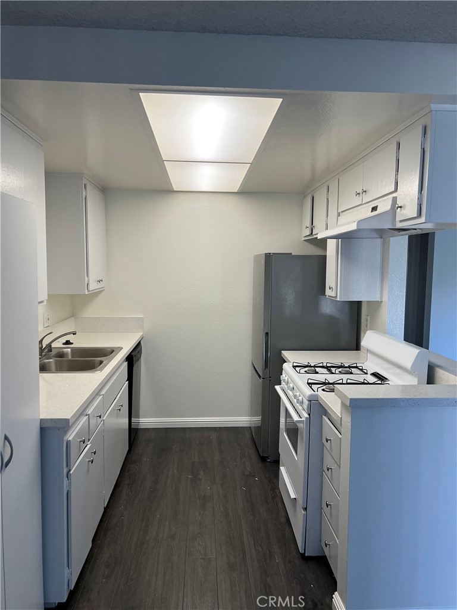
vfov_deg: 67.3
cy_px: 305
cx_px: 228
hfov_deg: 53.1
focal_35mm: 26
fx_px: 458
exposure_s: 1/120
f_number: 1.5
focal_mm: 5.7
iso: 100
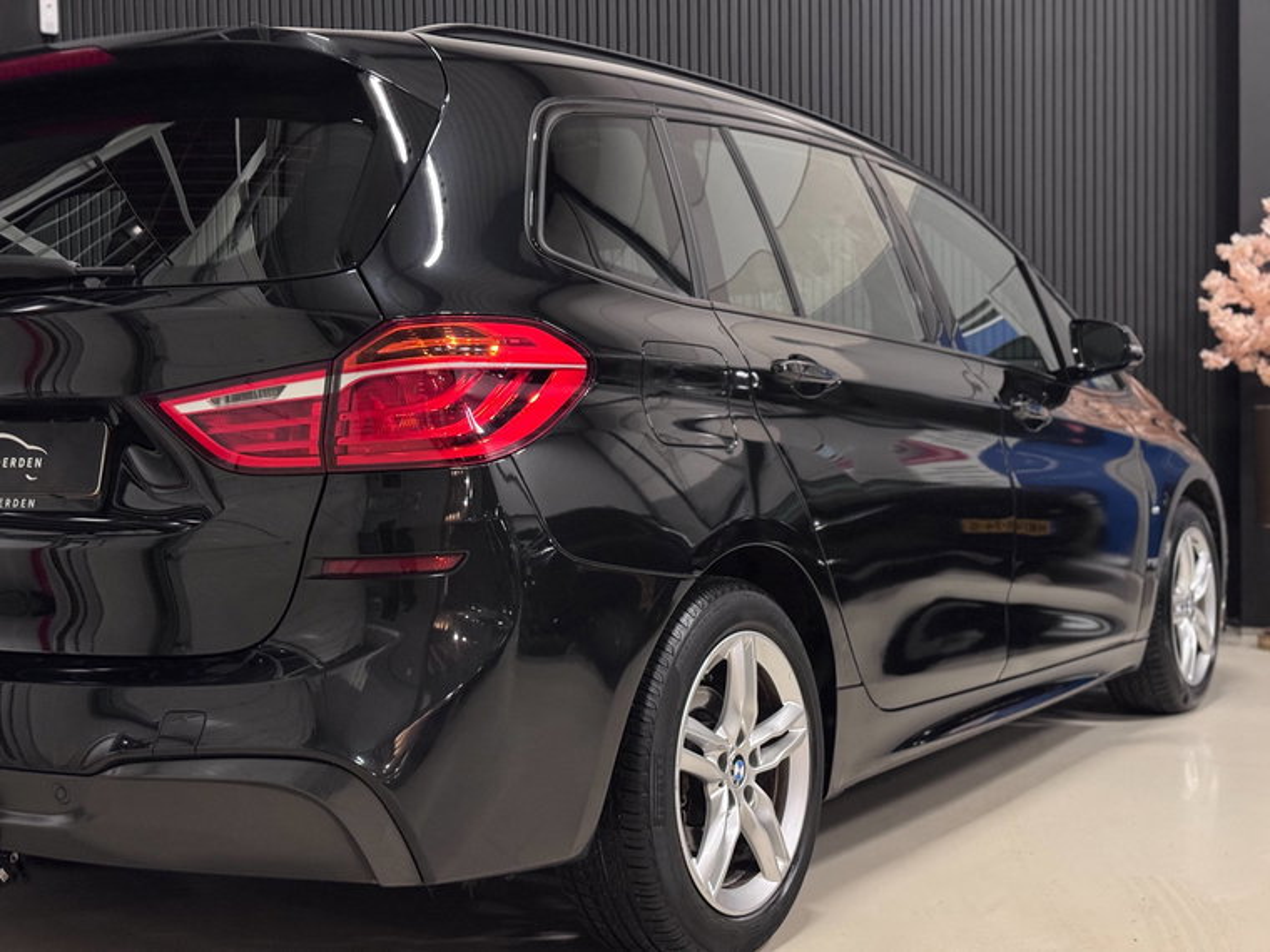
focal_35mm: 48
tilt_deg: -1.8
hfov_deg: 39.7
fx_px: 1761
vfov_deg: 30.3
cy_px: 476
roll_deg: +1.2
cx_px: 635
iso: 640
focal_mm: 6.76
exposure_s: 1/20
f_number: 1.78
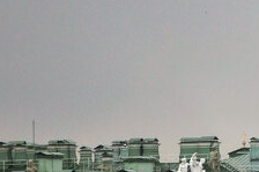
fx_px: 10992
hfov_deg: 1.3
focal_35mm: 1529
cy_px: 162
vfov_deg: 0.9
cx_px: 495
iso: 500
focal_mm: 285
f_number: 7.1
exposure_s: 1/800
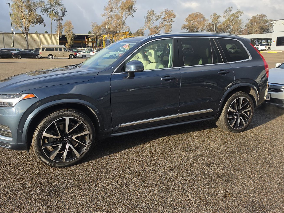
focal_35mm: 28
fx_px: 230
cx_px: 128
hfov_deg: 63.3
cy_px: 91
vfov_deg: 49.6
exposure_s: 1/2122
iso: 63
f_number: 1.4
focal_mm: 6.5
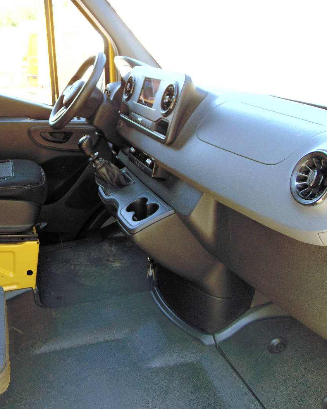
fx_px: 448
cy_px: 180
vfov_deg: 49.0
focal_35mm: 37
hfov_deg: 37.3
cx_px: 27
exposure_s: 1/200
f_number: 3
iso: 80
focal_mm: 4.5
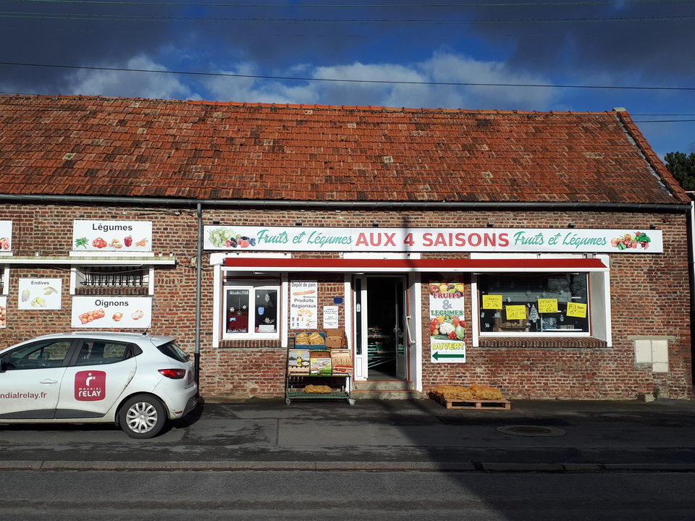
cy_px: 260
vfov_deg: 51.4
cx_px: 348
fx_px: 542
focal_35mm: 27
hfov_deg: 65.3
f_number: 1.9
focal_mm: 3.6
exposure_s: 1/2890
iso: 40
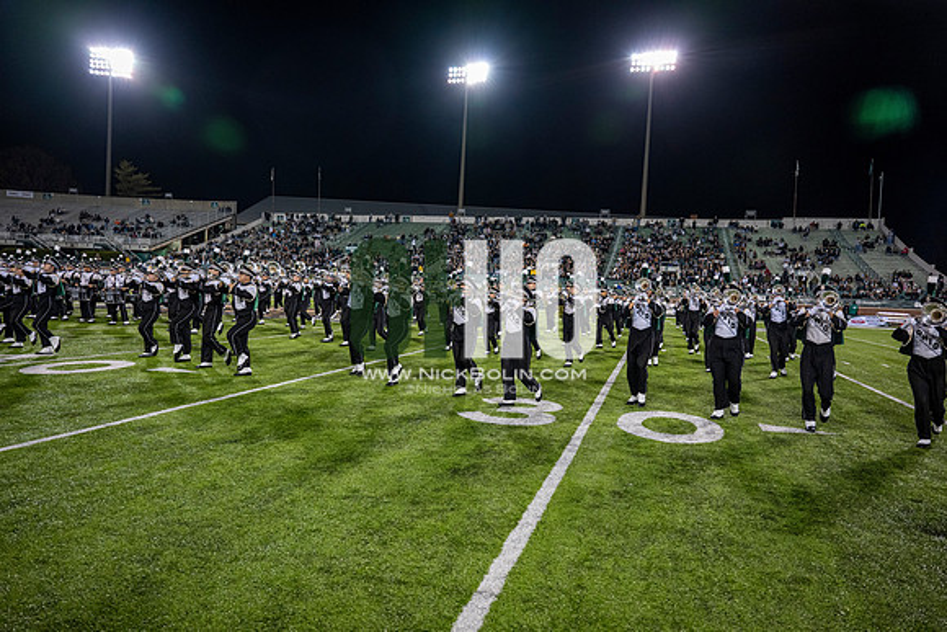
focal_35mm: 24
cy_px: 316
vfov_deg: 53.2
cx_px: 474
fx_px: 631
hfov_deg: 73.7
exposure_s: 1/500
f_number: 3.2
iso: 1250
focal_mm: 24
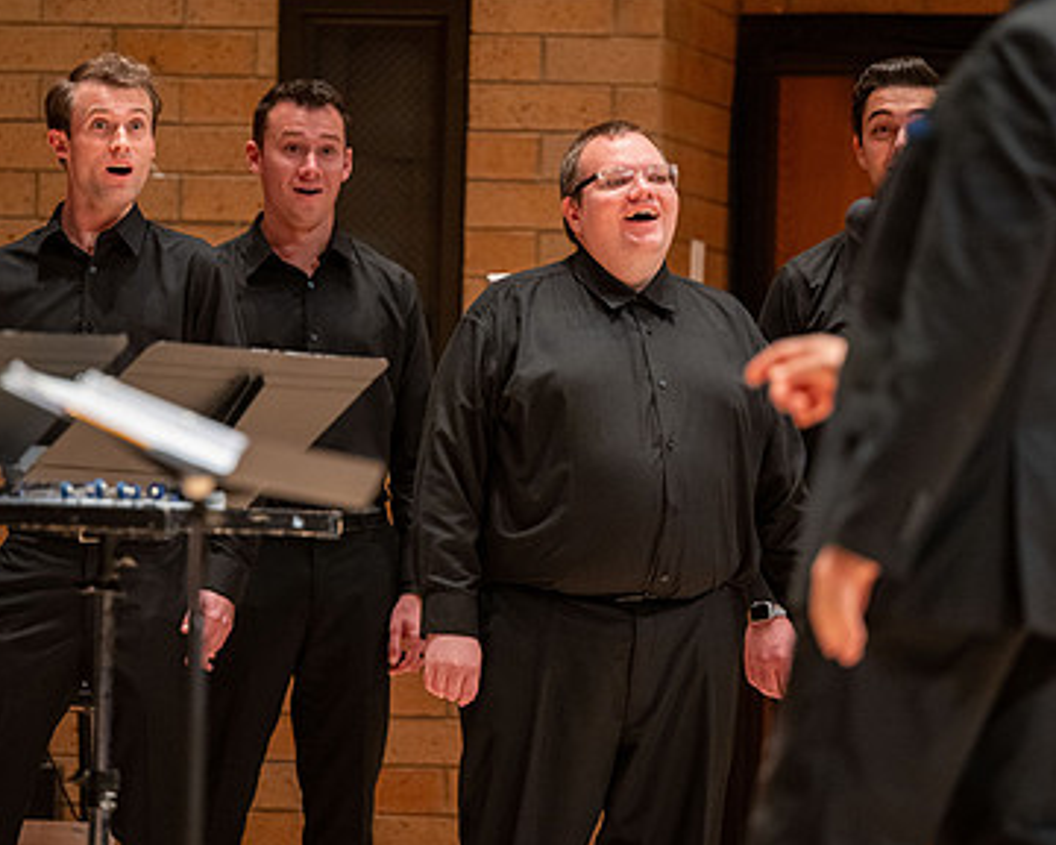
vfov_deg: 5.8
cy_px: 412
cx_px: 452
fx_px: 8282
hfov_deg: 7.3
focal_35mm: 265
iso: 2500
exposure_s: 1/320
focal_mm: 175
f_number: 2.8
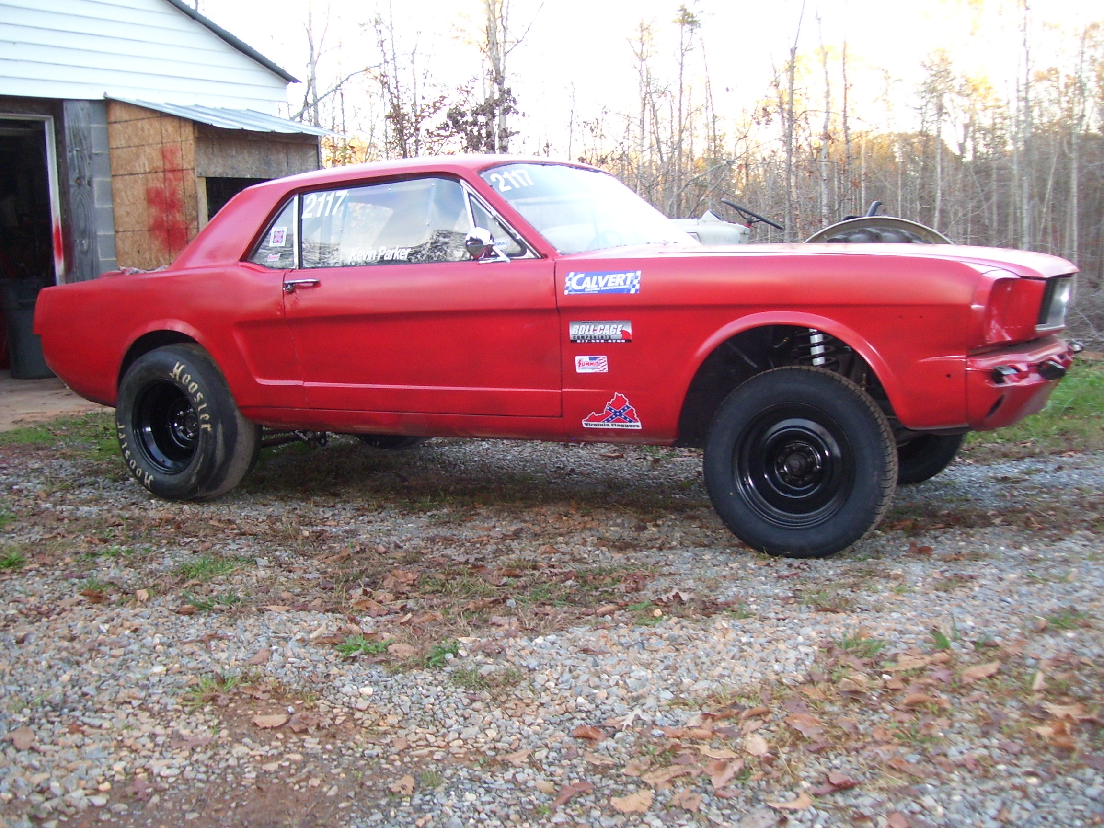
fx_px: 1148
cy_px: 414
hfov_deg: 51.4
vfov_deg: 39.7
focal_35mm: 36
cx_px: 552
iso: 160
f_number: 2.7
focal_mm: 6
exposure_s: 1/60
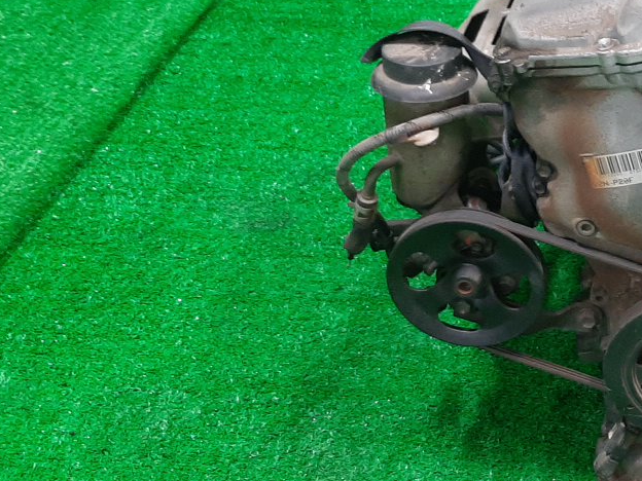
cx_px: 618
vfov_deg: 24.3
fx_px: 1113
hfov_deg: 30.3
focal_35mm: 60
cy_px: 147
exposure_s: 1/50
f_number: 1.7
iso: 215
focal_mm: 3.93
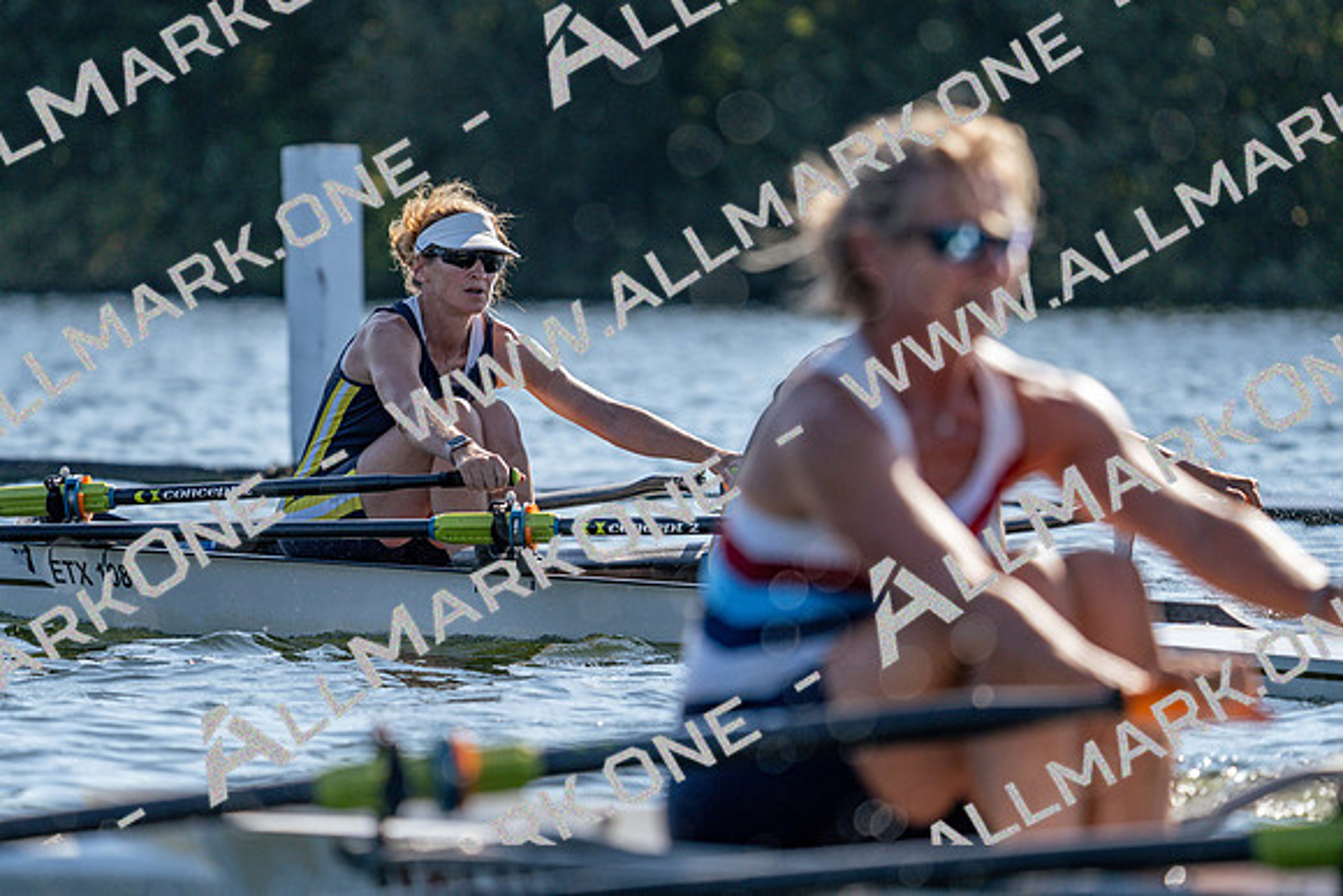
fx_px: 13171
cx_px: 672
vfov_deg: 3.9
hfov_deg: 5.8
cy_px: 448
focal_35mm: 353
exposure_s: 1/1600
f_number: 6.3
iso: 320
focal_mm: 353
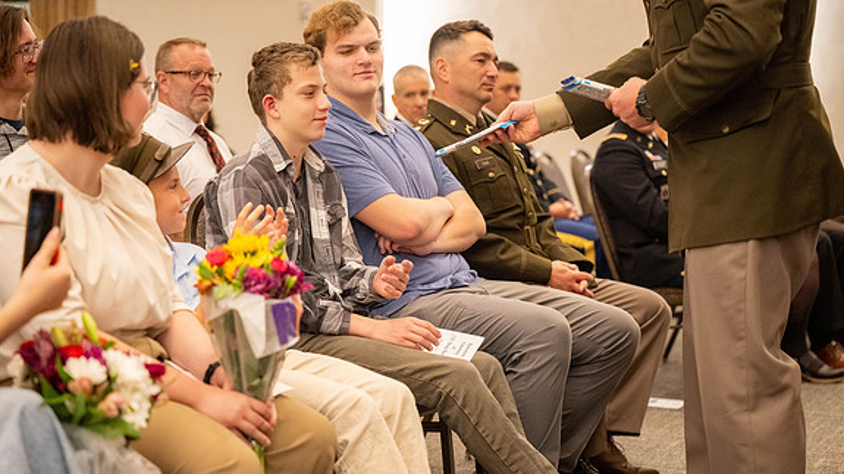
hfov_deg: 28.6
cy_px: 260
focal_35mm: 74
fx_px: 1656
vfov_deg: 16.3
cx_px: 424
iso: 5000
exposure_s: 1/200
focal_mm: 70
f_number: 2.8
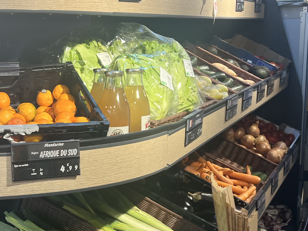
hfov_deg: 29.0
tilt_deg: -9.5
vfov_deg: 22.2
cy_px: 128
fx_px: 587
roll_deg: +0.6
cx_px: 78
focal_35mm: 66
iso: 50
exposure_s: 1/153
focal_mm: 5.7
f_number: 1.5
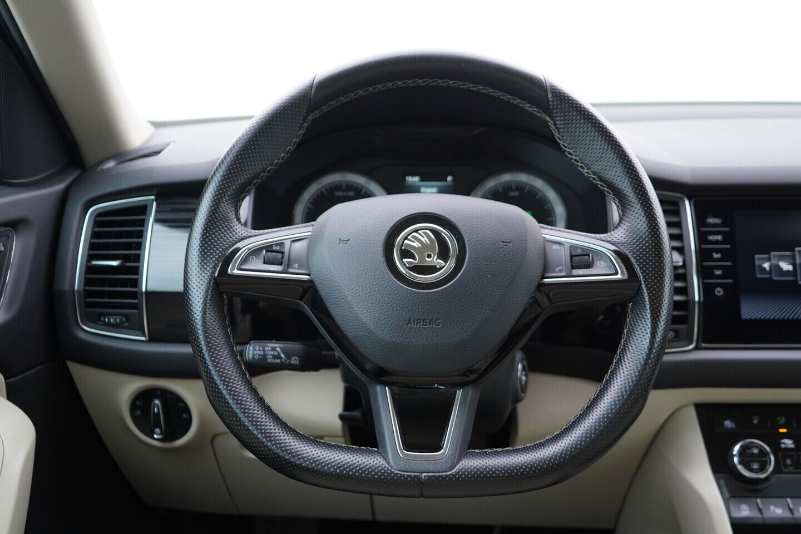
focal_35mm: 36
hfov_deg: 53.1
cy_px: 267
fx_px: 801
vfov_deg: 36.9
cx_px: 400
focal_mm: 24
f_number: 2.8
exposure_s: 1/40
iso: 320
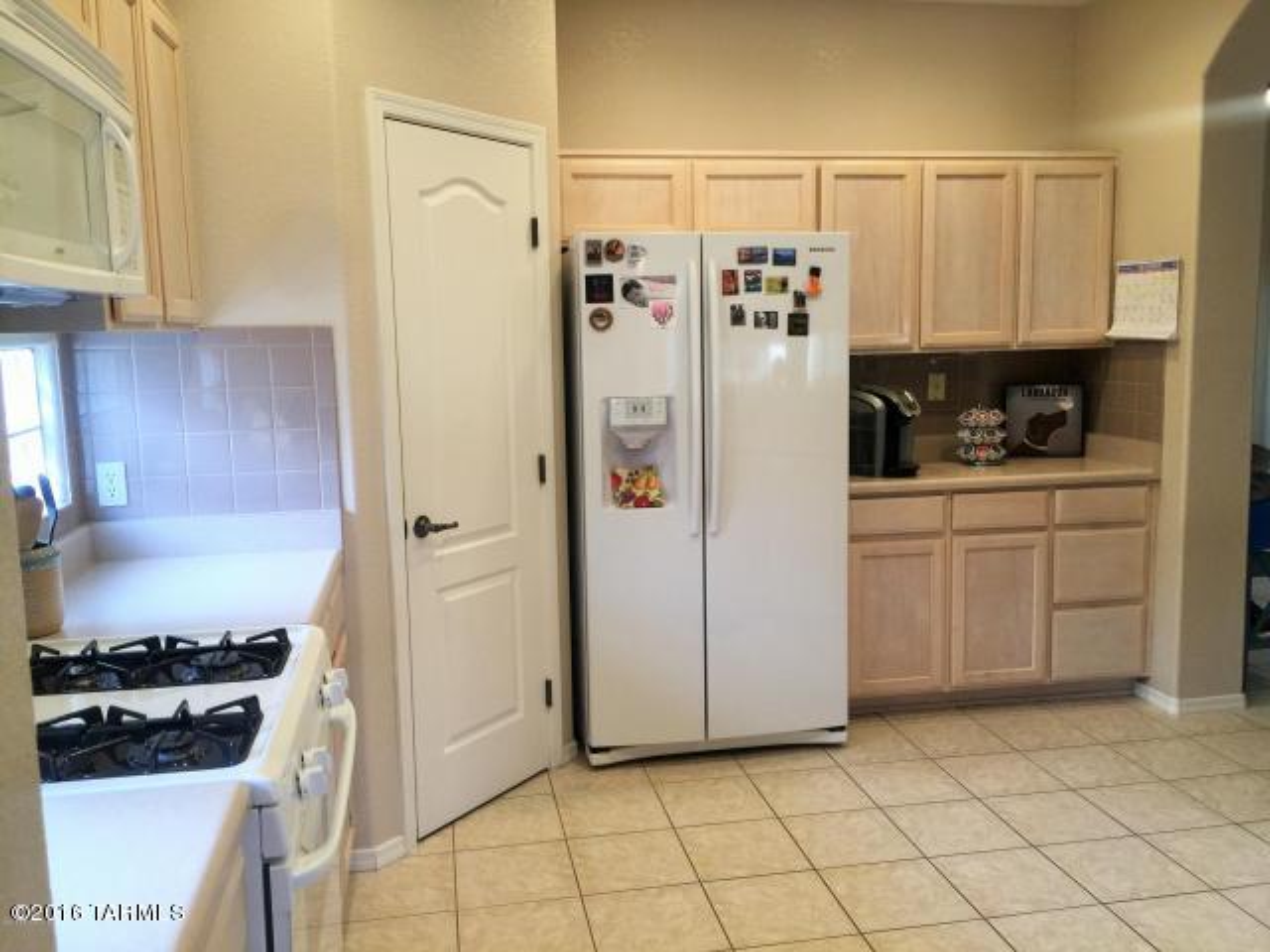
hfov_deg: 61.7
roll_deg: +0.4
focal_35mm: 29
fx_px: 1064
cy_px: 476
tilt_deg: -7.9
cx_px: 635
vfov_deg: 48.2
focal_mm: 4.15
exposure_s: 1/30
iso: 40
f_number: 2.2
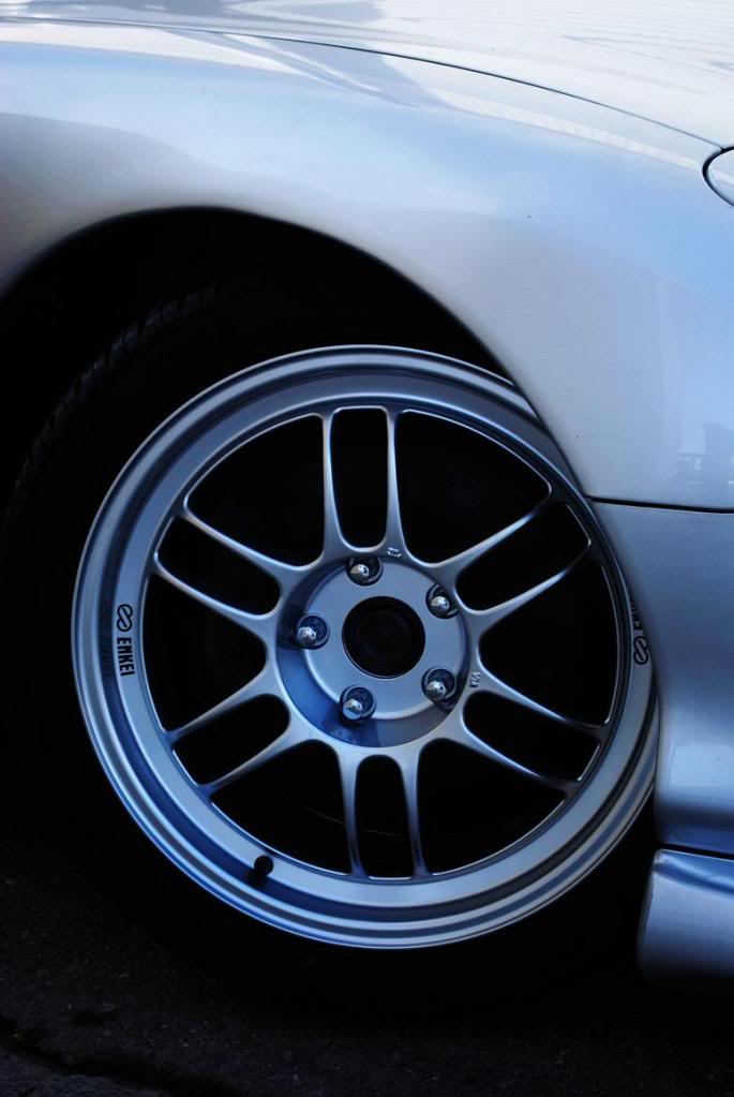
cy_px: 548
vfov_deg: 26.0
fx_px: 2378
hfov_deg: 17.5
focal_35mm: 78
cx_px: 367
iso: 110
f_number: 5.6
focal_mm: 52
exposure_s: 1/125
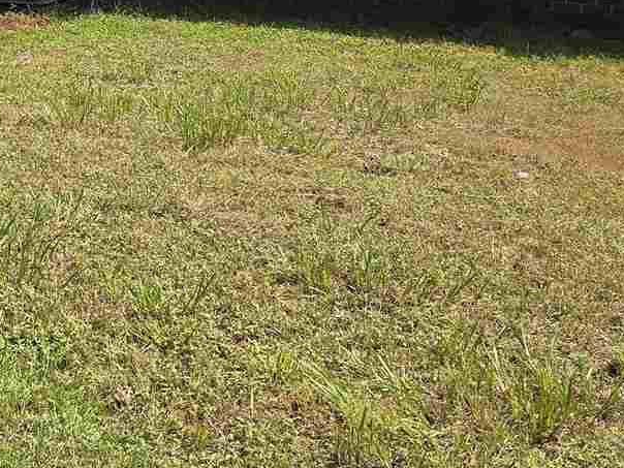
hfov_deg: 23.5
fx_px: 1406
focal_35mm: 78
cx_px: -66
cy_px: -94
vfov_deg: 18.0
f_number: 1.7
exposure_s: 1/604
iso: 12
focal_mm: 6.3
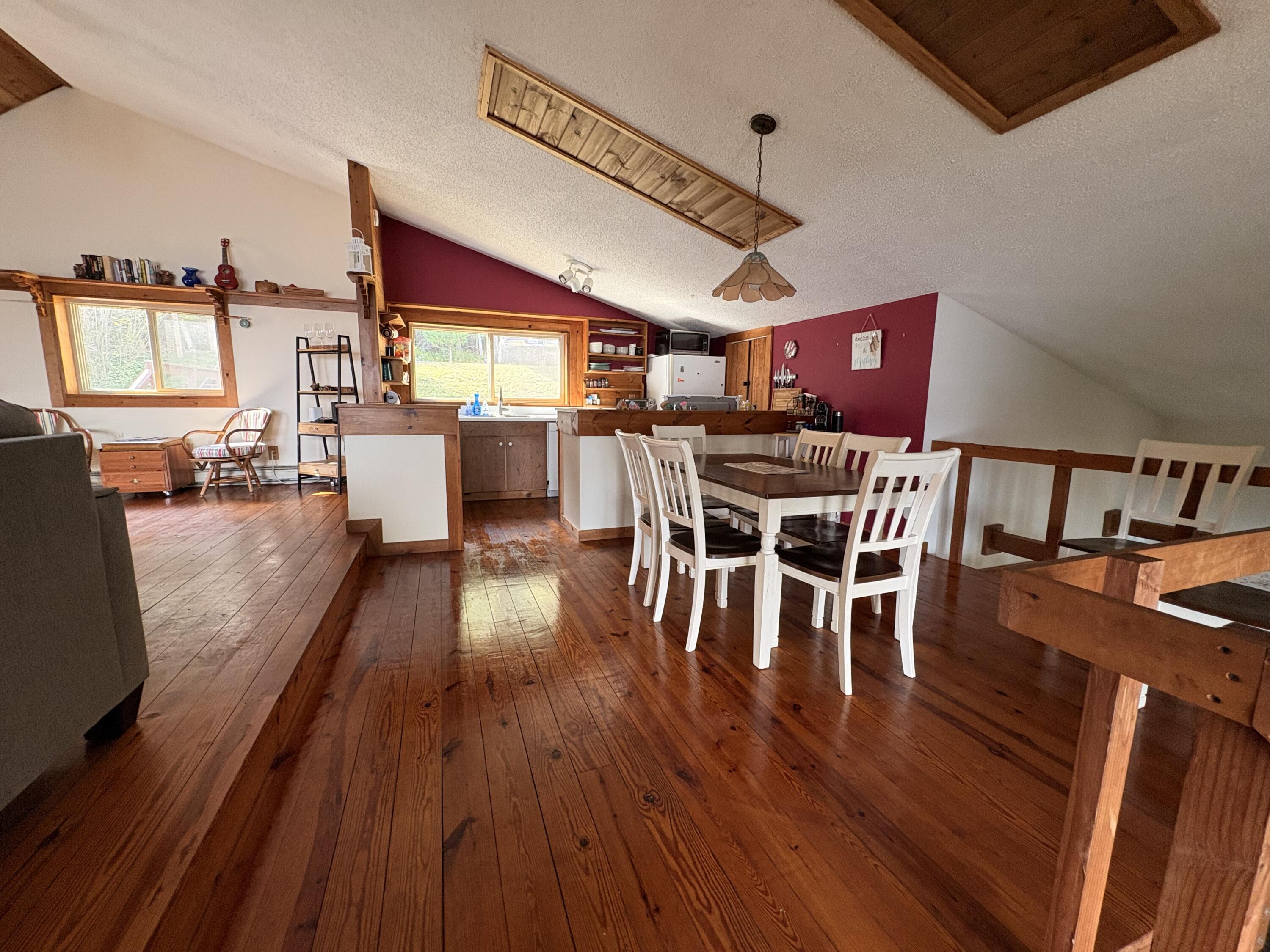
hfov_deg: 102.1
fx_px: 514
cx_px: 635
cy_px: 476
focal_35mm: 14
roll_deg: -0.4
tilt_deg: -8.9
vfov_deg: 85.7
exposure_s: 1/60
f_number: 2.2
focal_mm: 2.22
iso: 250
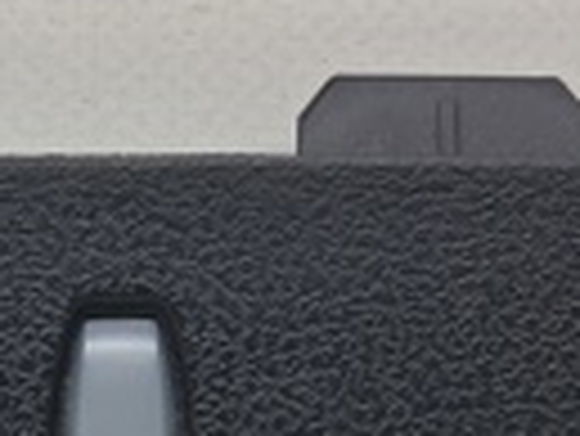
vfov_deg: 10.7
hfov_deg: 14.5
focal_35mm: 134
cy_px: 667
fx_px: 2247
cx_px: 54
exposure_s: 1/100
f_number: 1.8
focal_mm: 4
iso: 50
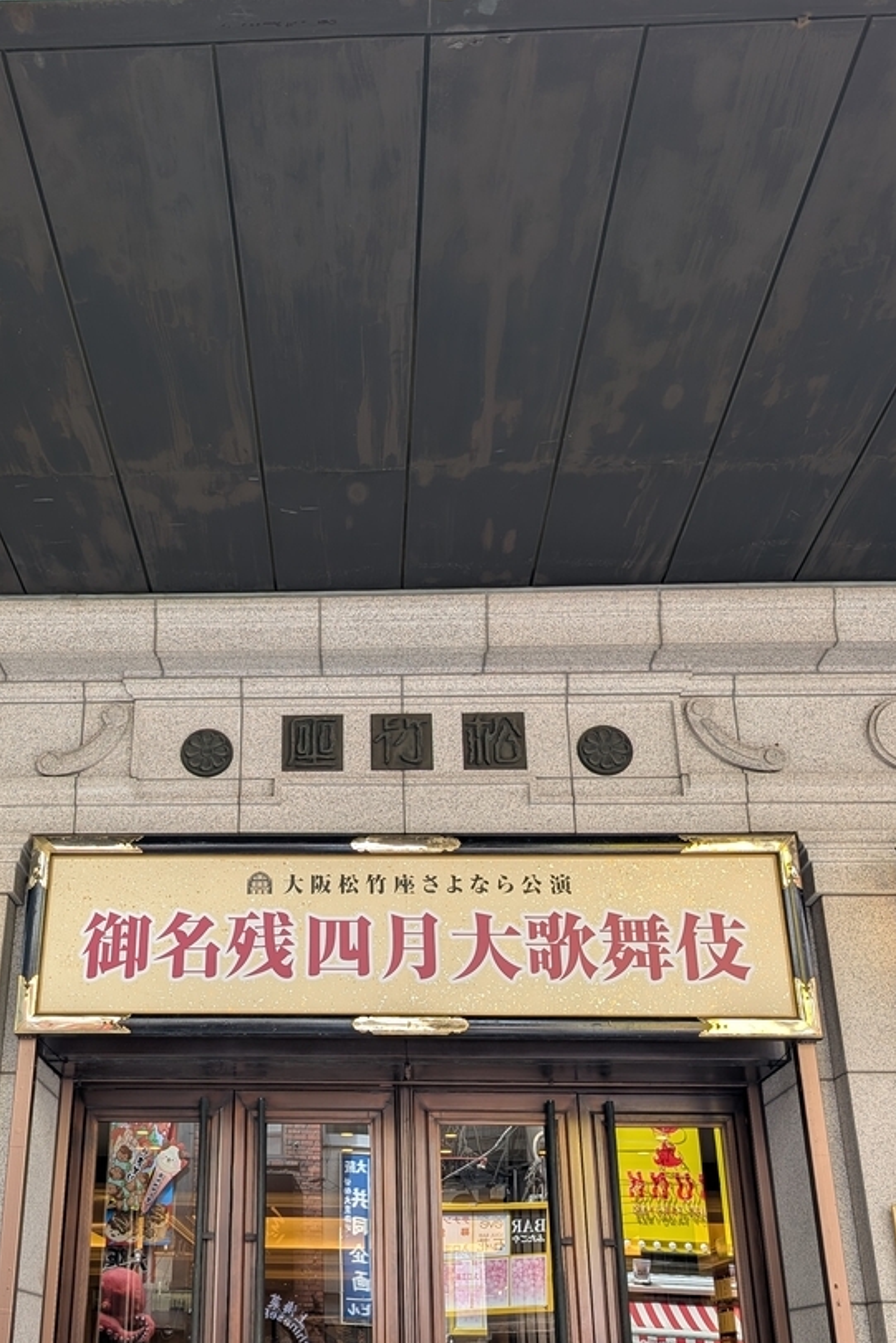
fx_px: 1381
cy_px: 745
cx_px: 272
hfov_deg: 35.5
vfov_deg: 51.8
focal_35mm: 37
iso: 18
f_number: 1.68
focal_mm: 6.9
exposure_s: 1/83.7
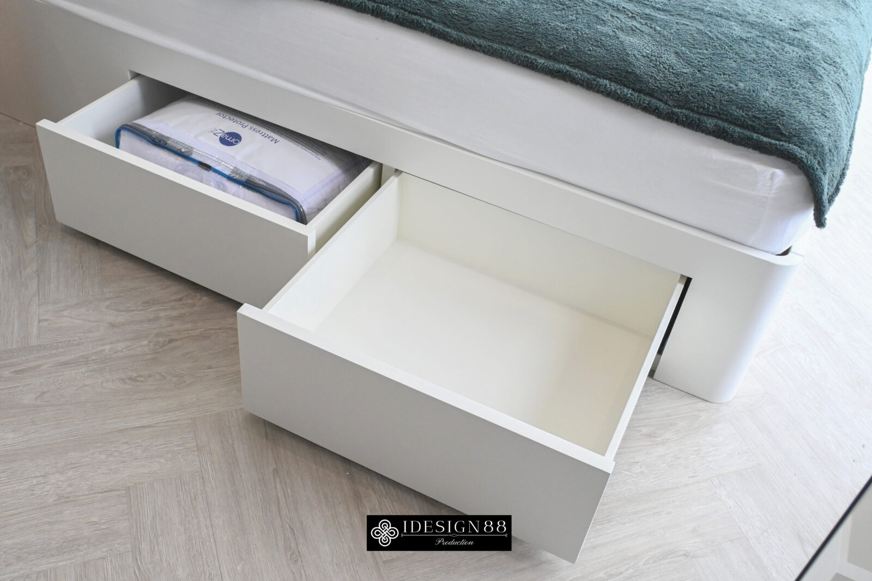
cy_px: 290
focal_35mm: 34
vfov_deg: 38.4
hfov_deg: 55.1
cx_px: 436
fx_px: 836
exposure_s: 1/250
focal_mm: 23
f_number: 7.1
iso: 1600
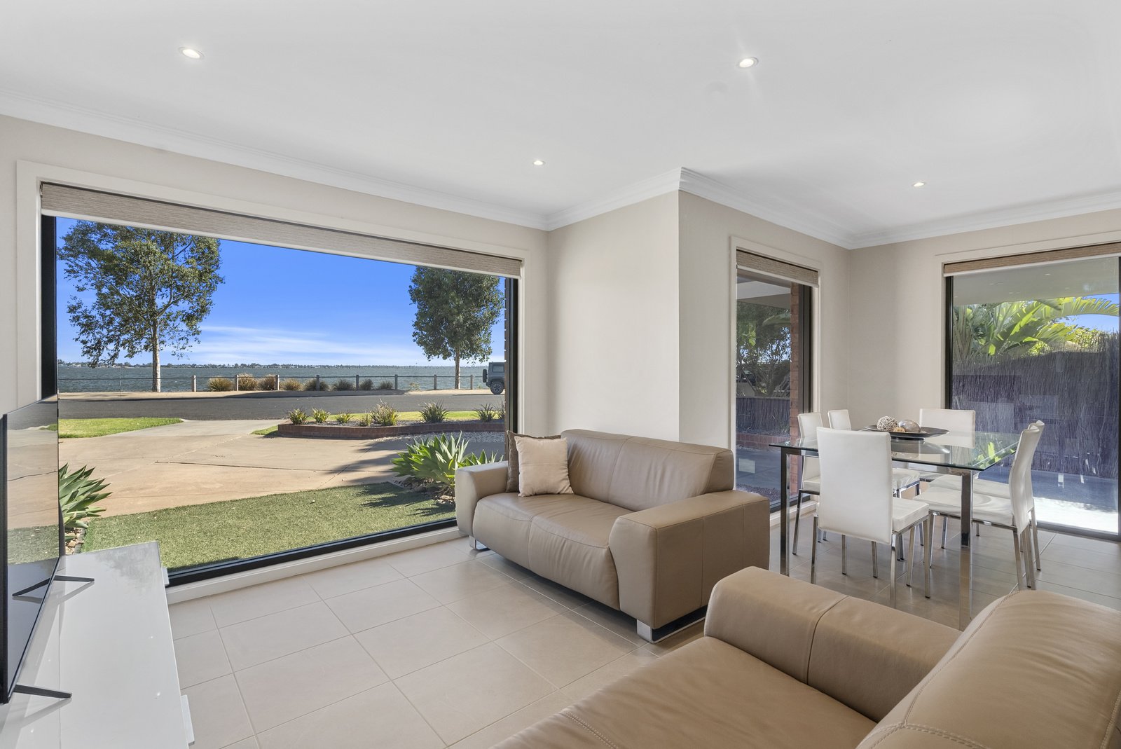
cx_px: 560
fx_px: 499
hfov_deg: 96.7
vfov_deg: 73.8
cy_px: 374
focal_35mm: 16
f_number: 11
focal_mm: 16
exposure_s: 1/10
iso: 125
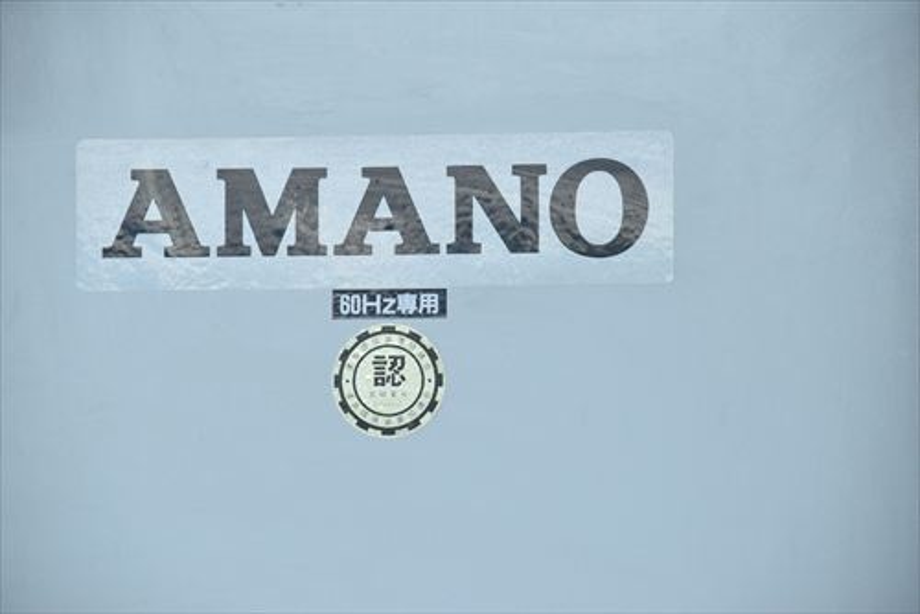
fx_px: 4602
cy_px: 307
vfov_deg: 7.6
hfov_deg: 11.4
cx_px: 460
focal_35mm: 180
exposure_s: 1/100
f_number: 6.3
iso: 1250
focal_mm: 120
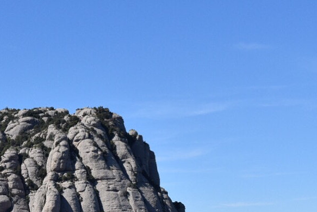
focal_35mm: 107
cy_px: 153
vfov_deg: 12.8
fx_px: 942
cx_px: 81
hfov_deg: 19.0
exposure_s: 1/640
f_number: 10
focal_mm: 26
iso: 200
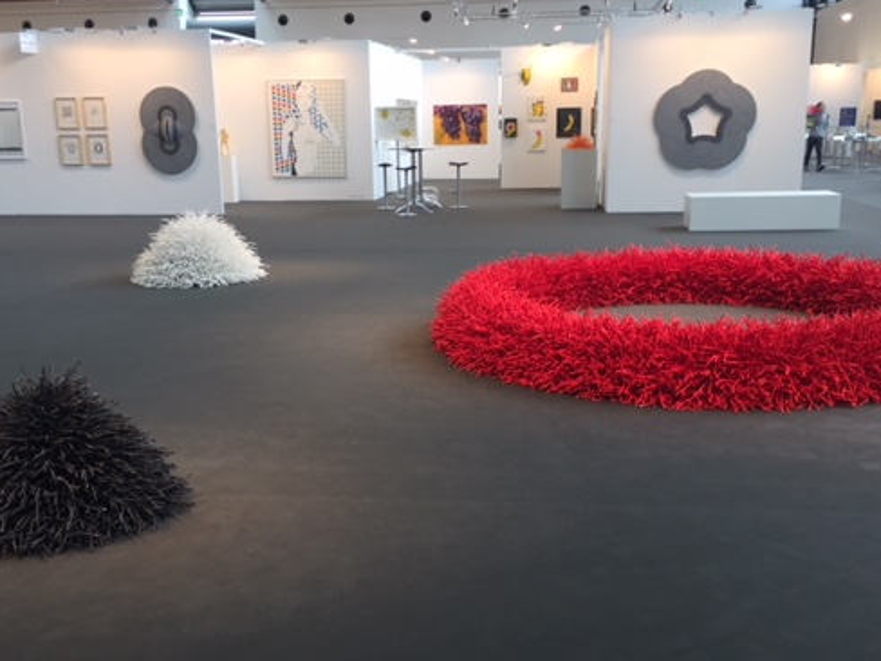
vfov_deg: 37.7
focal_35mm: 38
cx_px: 446
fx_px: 967
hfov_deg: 49.0
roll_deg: +0.8
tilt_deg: -14.6
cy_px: 372
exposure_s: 1/50
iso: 32
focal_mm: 4.15
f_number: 2.2
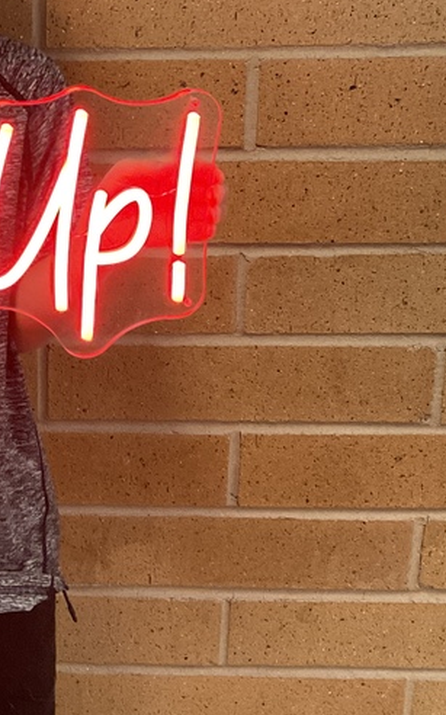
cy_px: 144
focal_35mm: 64
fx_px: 1246
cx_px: -93
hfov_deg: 19.1
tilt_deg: -16.9
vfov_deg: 31.2
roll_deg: +1.2
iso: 200
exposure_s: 1/60
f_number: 1.8
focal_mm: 3
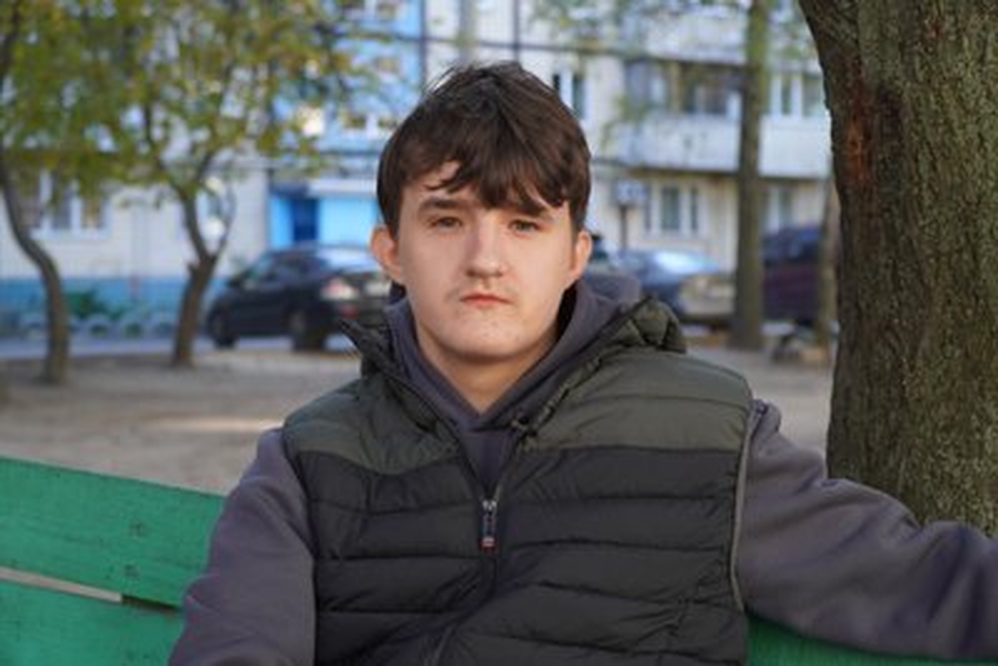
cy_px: 333
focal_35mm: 56
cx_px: 499
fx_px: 1539
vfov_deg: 24.4
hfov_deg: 35.9
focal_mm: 37
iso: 400
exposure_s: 1/160
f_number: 4
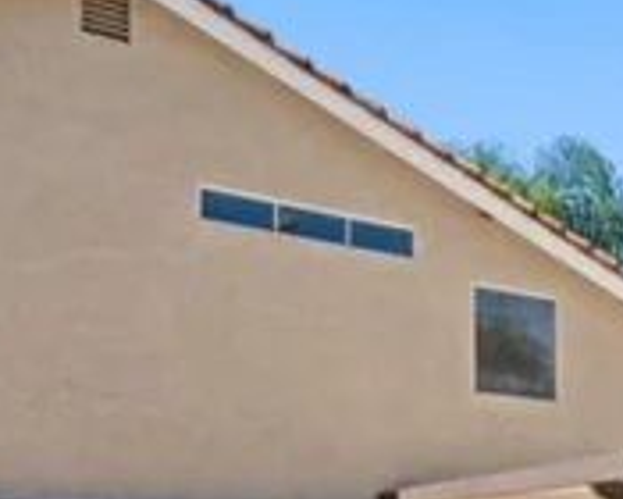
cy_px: 645
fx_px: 996
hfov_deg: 23.2
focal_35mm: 54
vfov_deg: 24.6
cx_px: 1054
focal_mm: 12
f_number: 9
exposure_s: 1/100
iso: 250
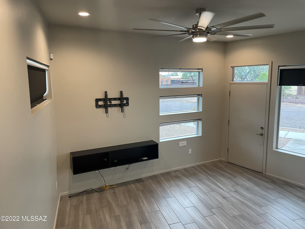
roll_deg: +1.4
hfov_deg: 67.3
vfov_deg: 53.1
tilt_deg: -7.1
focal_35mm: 26
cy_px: 114
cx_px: 152
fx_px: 229
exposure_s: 1/60
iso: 125
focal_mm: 4.2
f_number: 1.6
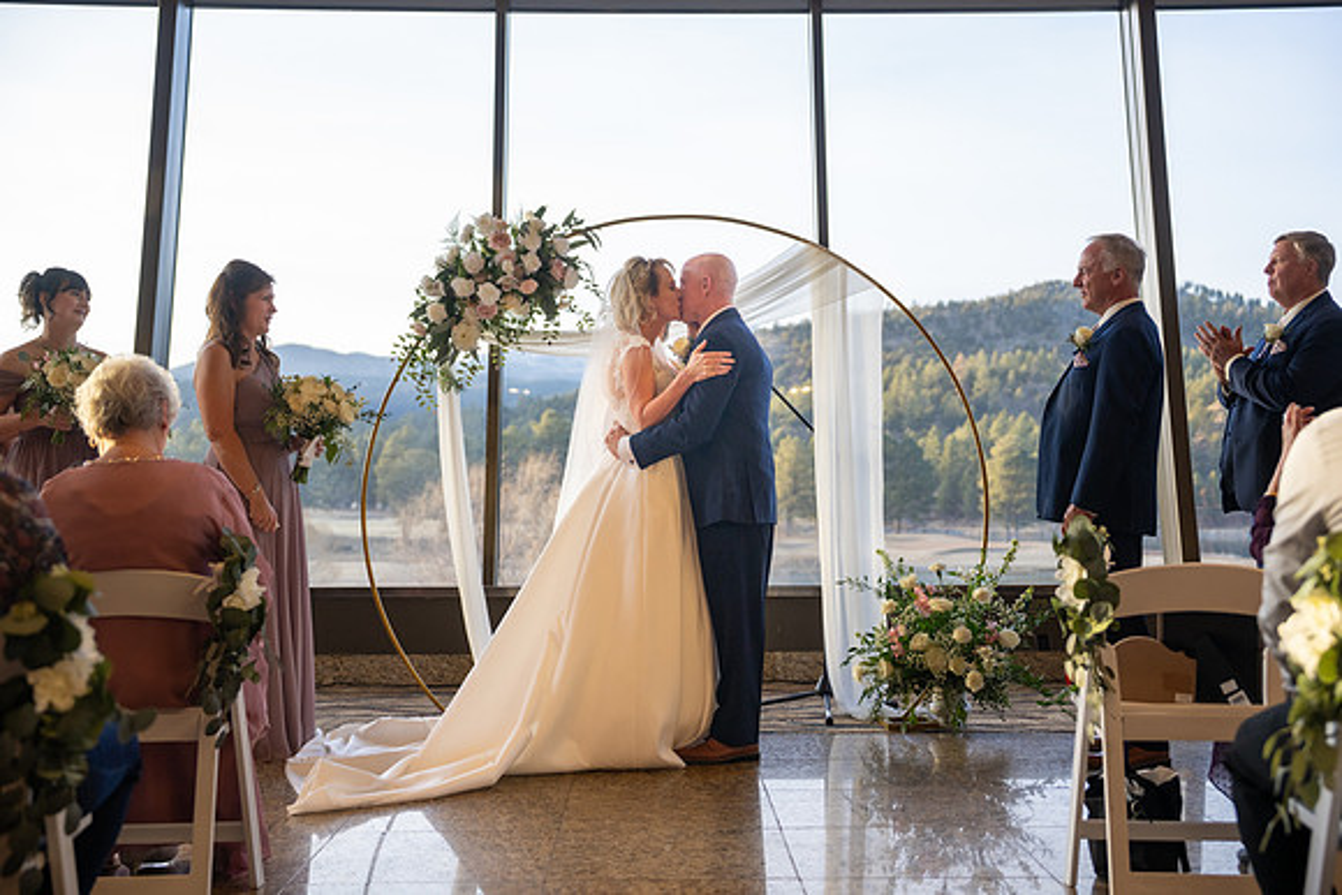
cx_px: 673
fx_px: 1748
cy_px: 433
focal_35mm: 47
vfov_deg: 28.7
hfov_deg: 42.0
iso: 400
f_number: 2.8
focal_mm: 45
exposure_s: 1/200
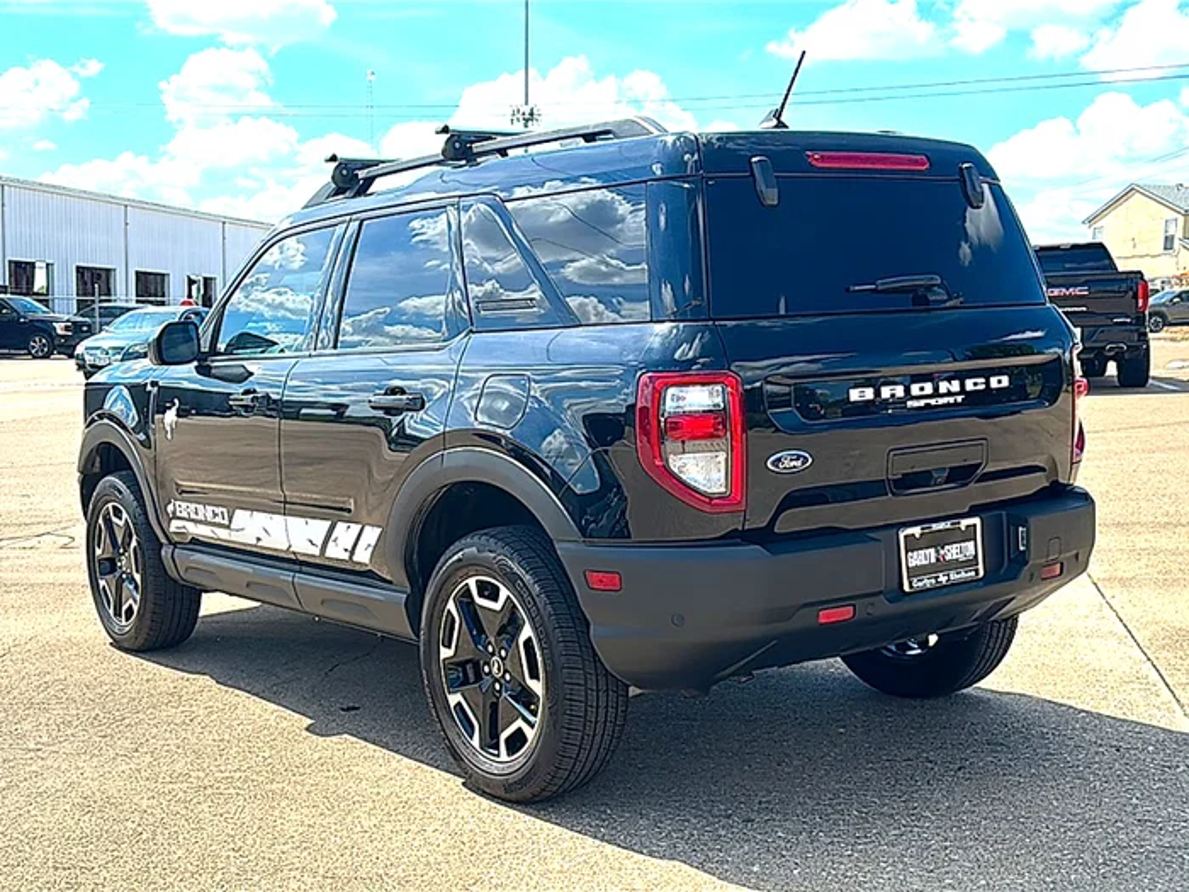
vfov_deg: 38.7
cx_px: 594
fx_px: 1271
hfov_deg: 50.1
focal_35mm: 37
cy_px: 446
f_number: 1.78
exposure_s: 1/3623
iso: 80
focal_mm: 6.86
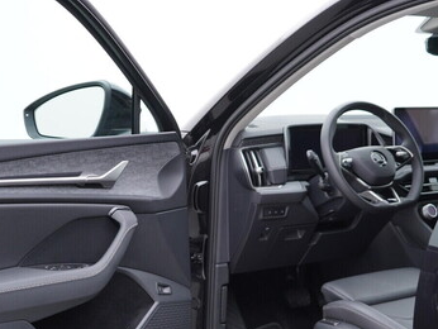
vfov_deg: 26.4
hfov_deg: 34.9
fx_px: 696
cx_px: 241
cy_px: 222
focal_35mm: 55
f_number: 2.8
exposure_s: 1/40
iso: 125
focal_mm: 24
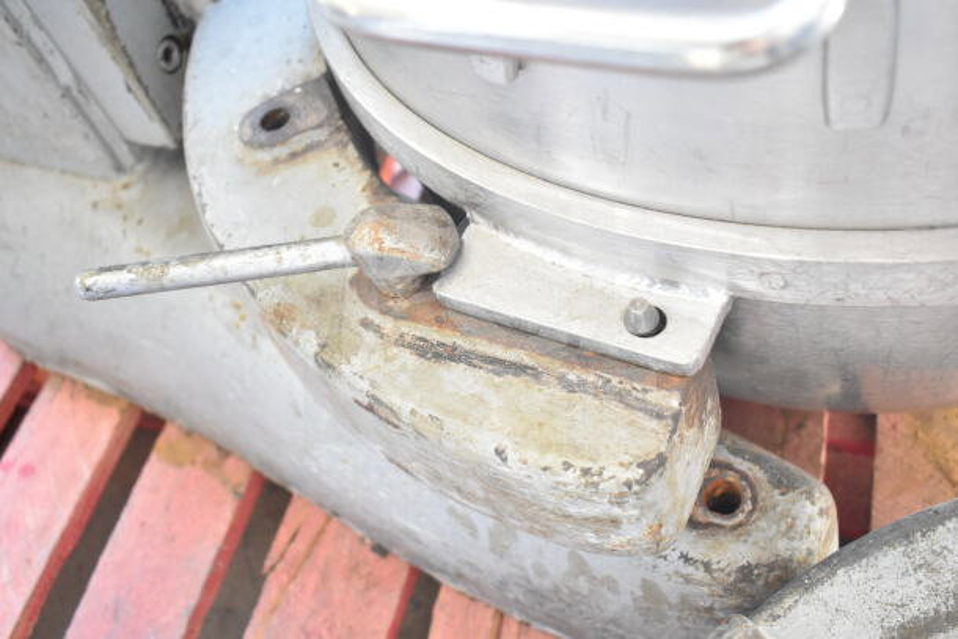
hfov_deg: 51.3
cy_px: 320
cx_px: 479
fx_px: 998
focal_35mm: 38
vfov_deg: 35.5
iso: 1600
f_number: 4
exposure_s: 1/60
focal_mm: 25
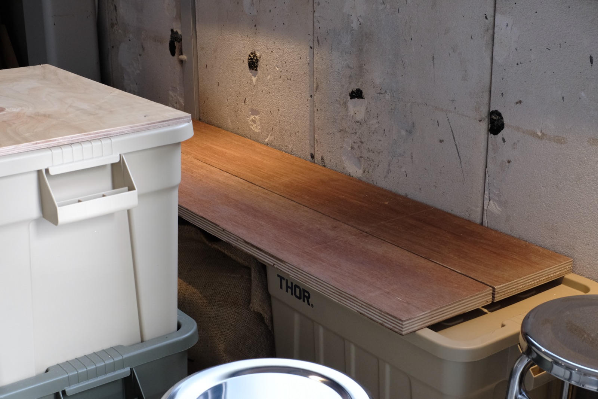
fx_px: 880
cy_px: 200
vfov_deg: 25.5
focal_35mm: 53
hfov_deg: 37.5
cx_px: 299
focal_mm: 35
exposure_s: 1/80
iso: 2000
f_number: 8
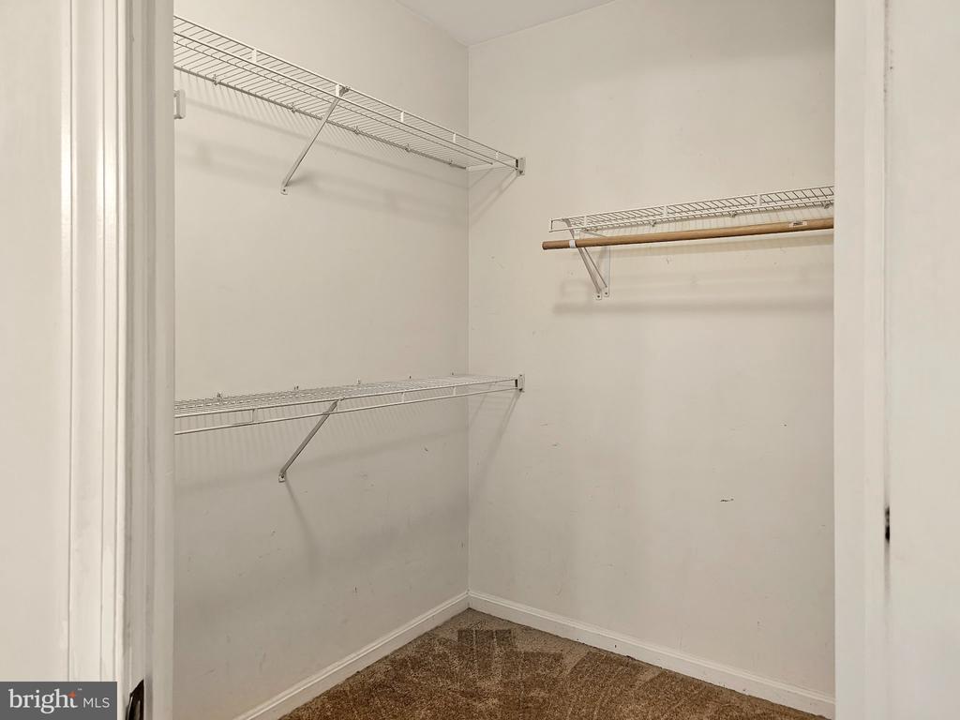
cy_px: 360
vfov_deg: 58.9
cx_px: 480
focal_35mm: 23
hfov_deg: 73.9
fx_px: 638
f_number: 1.7
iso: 640
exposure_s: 1/120
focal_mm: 6.3
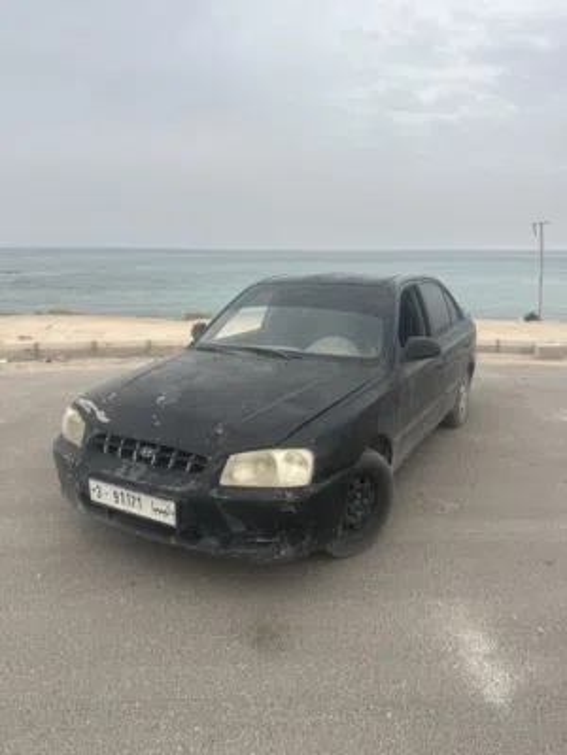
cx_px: 284
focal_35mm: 24
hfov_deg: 56.8
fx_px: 524
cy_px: 378
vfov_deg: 71.6
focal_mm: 6.86
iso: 80
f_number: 1.78
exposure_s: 1/1289
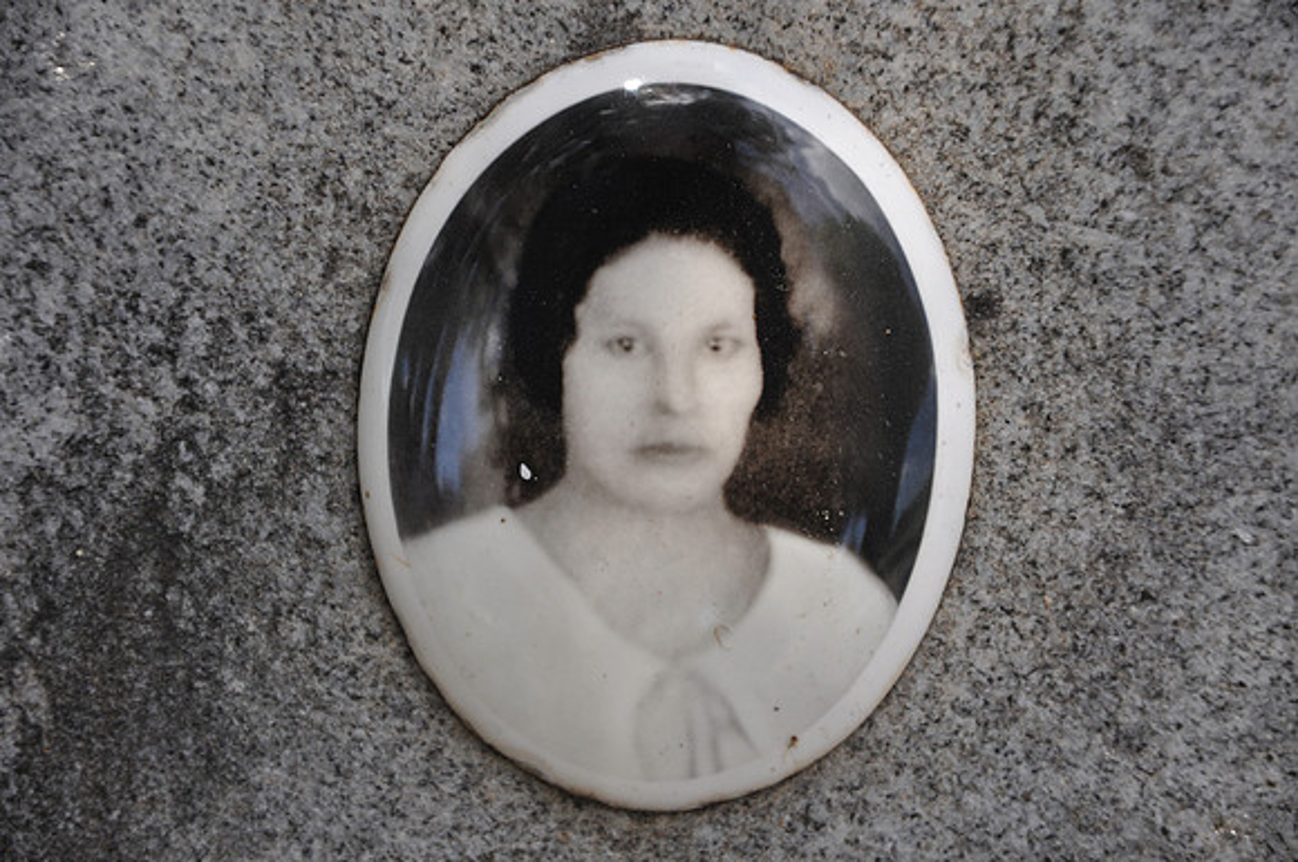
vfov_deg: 8.7
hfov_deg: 13.1
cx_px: 649
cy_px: 431
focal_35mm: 158
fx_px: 5671
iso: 250
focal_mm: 105
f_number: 5.6
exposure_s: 1/125
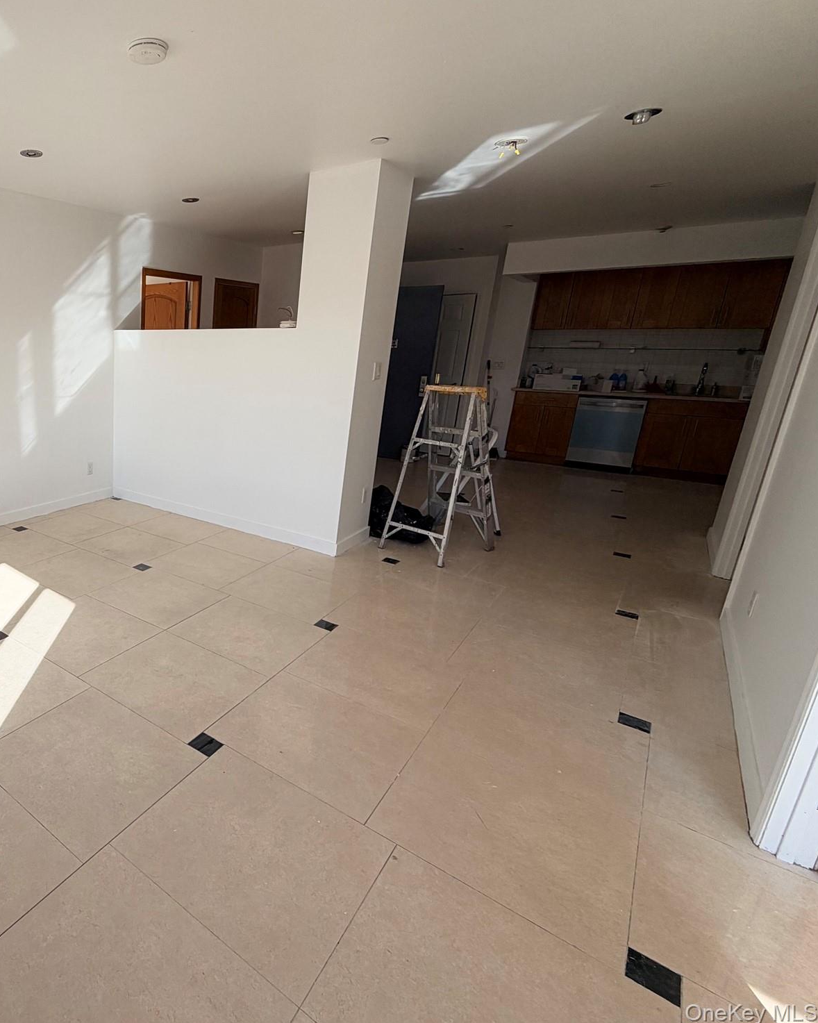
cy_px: 496
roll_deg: -0.2
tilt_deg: -14.9
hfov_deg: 62.0
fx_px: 575
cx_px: 115
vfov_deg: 83.3
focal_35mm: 19
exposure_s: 1/228
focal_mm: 2.22
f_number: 2.2
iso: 40
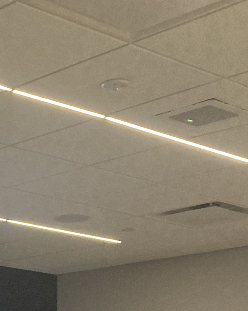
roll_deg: -1.5
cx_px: -177
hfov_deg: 13.7
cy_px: 300
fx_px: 936
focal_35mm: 102
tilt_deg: +10.0
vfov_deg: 18.4
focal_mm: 3.99
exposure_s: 1/40
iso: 400
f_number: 1.8
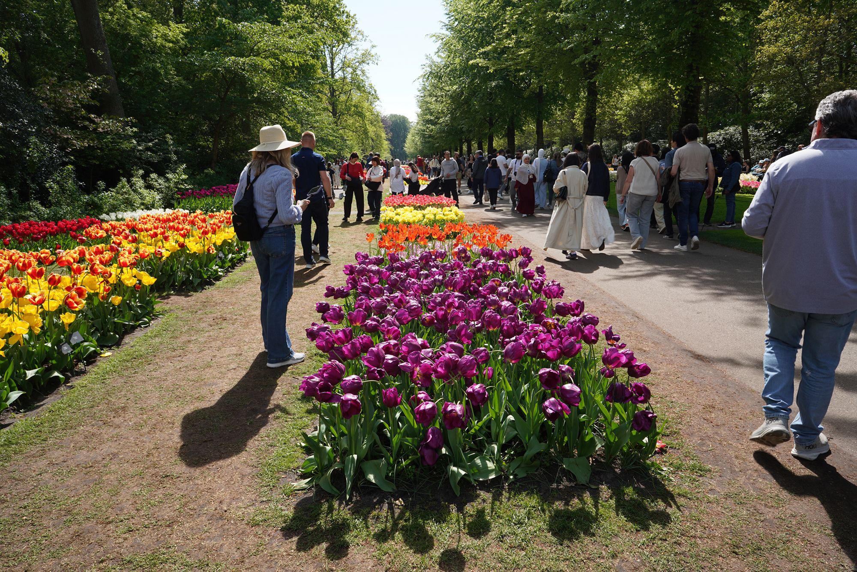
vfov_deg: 53.1
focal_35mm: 24
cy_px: 286
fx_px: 571
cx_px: 428
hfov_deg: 73.7
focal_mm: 24
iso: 100
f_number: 10
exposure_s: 1/100
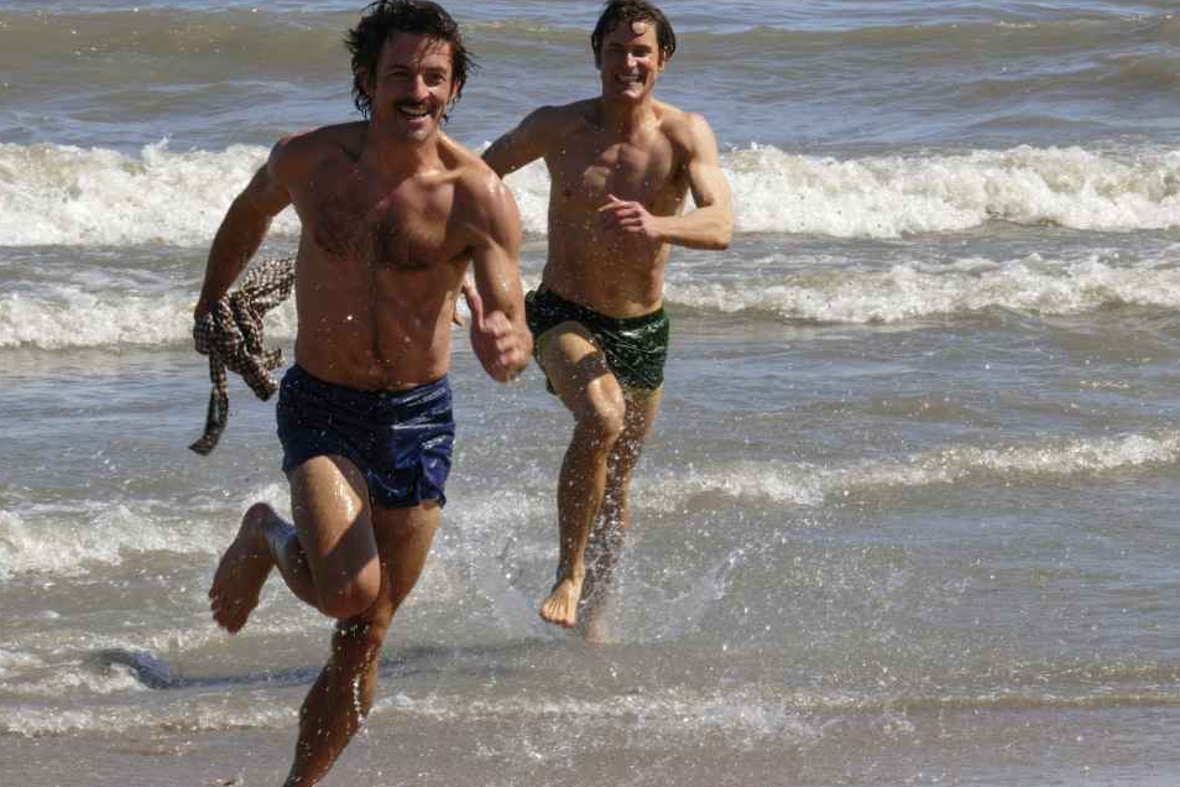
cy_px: 429
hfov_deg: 8.6
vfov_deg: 5.7
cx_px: 536
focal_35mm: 239
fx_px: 7833
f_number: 29
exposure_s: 1/400
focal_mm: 190
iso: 640
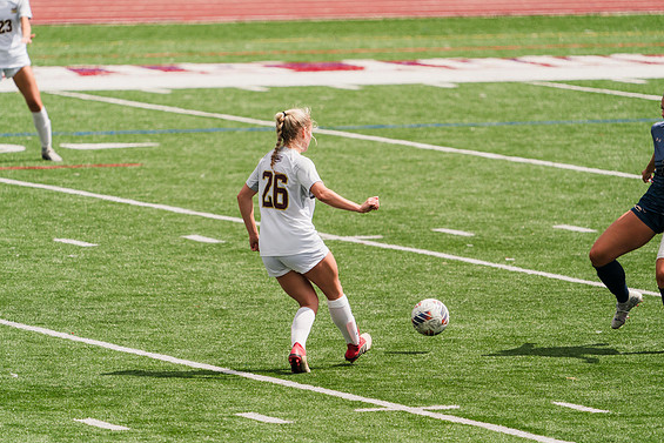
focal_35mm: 487
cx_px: 329
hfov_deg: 4.2
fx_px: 8984
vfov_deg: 2.8
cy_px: 218
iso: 320
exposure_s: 1/1600
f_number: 6.3
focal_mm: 474
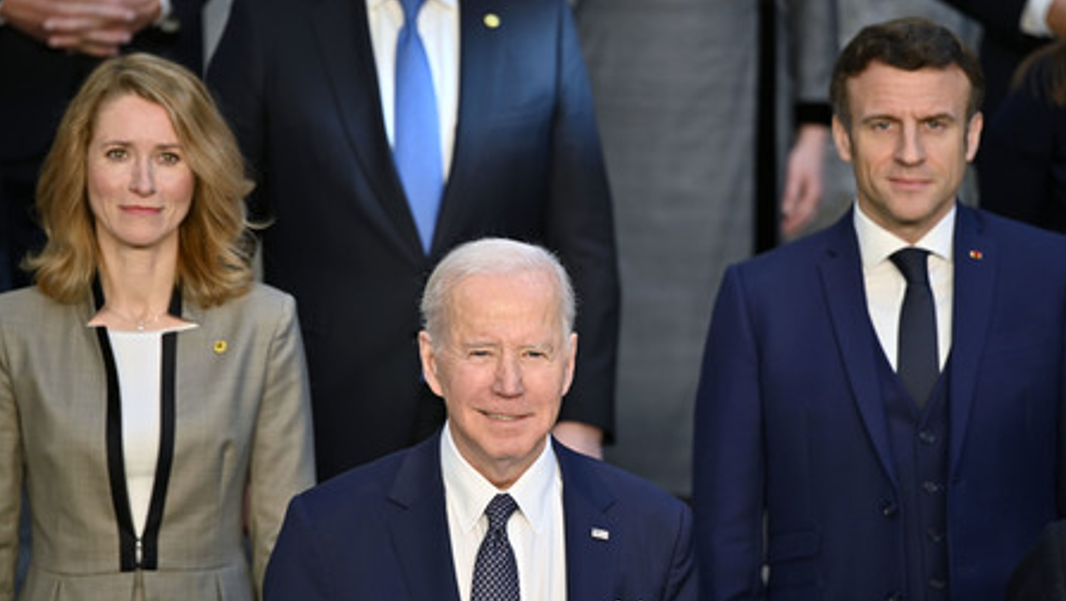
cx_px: 531
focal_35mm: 211
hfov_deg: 10.2
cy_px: 339
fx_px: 5967
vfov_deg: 5.8
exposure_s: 1/400
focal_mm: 200
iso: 400
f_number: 2.8
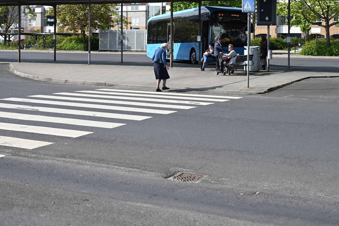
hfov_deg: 33.2
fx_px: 565
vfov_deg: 22.4
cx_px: 213
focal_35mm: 60
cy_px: 50
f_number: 2.5
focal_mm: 35
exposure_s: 1/2000
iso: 100
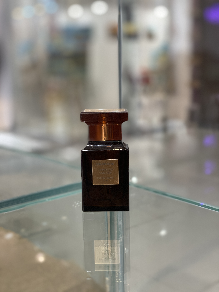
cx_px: 110
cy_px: 146
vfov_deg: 36.8
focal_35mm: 52
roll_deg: +1.4
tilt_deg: -10.2
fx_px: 439
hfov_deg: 28.0
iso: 160
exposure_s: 1/100
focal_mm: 6
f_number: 2
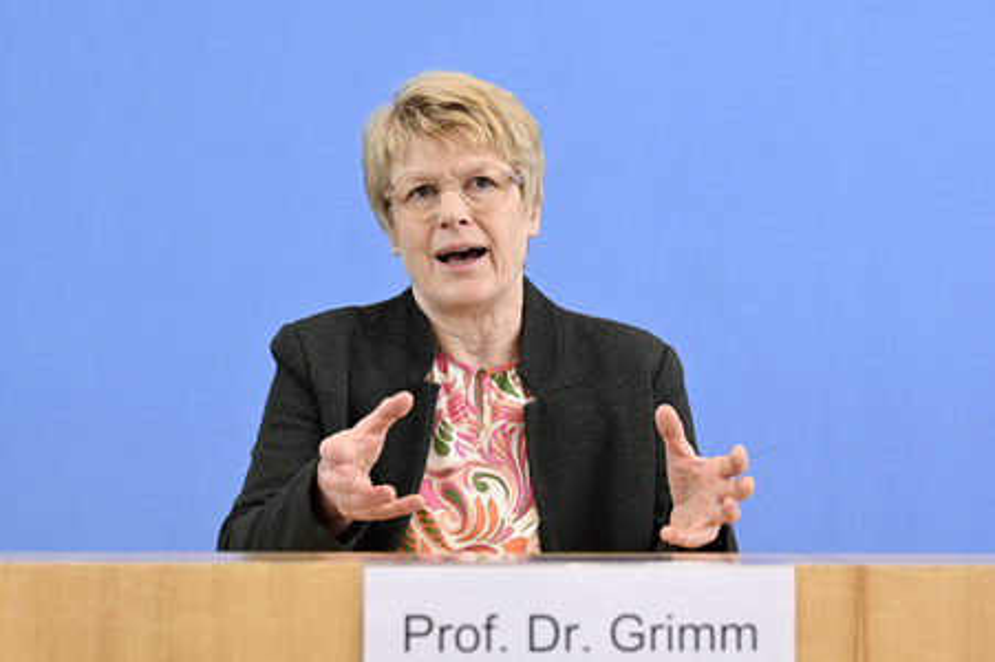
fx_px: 1988
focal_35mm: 72
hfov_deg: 28.1
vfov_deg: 18.9
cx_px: 498
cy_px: 331
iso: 2500
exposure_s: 1/500
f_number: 6.3
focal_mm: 72
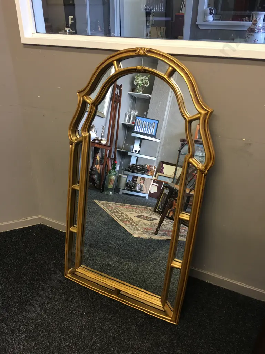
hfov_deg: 48.2
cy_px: 177
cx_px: 132
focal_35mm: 29
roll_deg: -1.0
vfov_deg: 61.7
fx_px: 296
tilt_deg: -28.3
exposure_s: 1/17
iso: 40
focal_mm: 4.15
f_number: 2.2
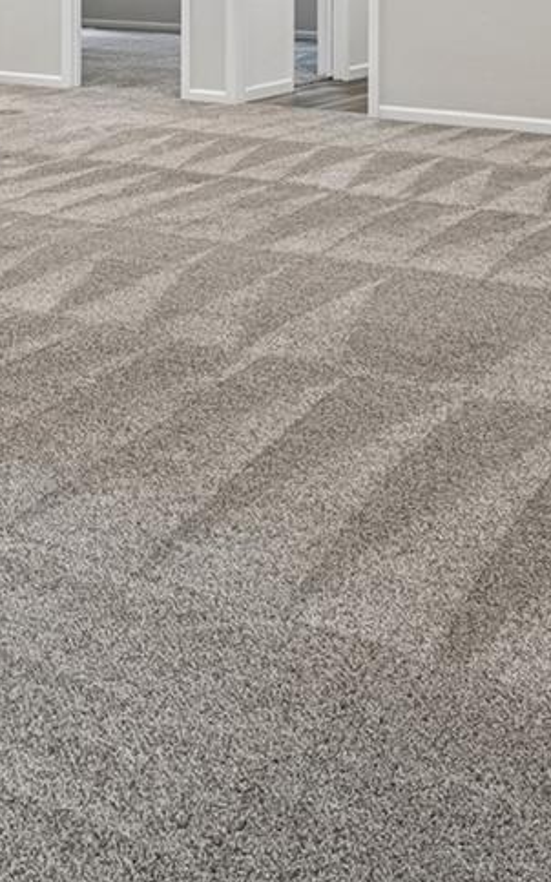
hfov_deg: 20.8
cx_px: -204
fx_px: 1338
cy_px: -82
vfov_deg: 32.2
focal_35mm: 56
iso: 500
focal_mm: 11
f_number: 8
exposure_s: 1/20
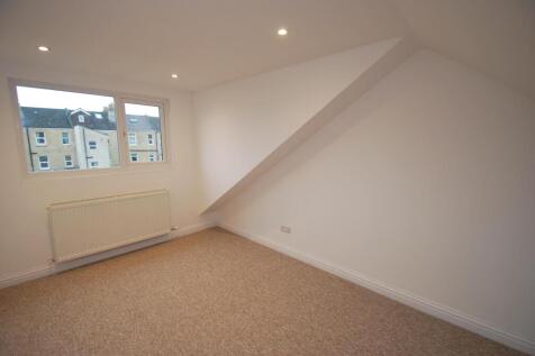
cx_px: 268
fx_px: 223
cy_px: 178
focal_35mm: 15
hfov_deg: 100.4
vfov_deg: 77.3
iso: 200
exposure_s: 1/50
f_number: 3.5
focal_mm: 10
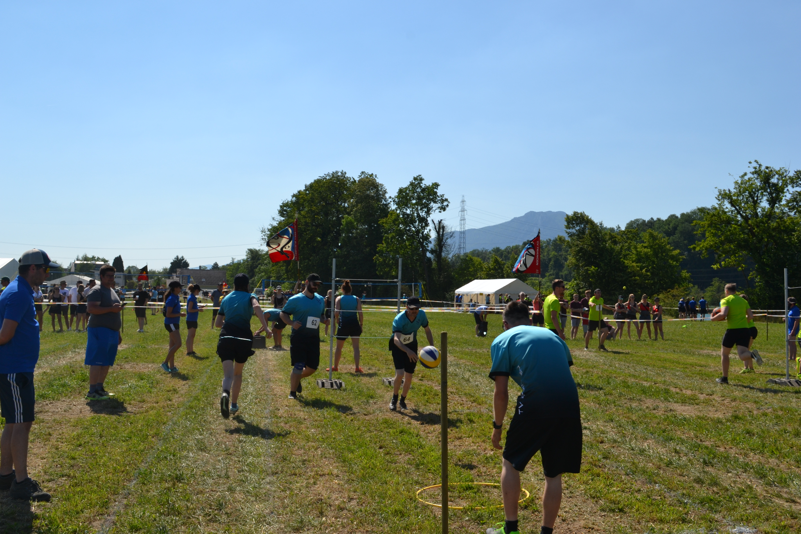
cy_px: 267
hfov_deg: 49.6
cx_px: 400
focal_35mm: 39
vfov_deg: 34.2
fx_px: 868
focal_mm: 26
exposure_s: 1/200
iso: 100
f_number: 10
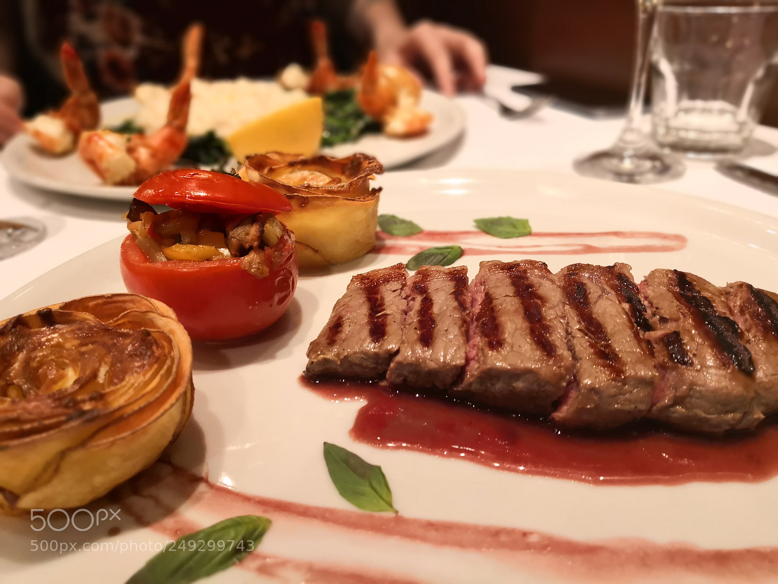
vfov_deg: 51.4
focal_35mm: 27
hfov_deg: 65.3
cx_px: 389
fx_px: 607
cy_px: 292
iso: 160
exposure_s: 1/33.3
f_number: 4
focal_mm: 3.95
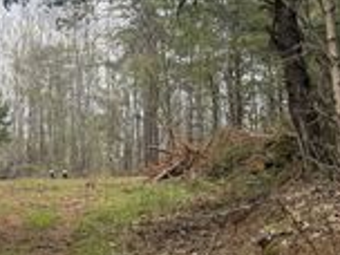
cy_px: 44
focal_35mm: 79
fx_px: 776
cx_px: 0
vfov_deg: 18.5
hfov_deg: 23.7
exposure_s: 1/1122
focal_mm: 6.76
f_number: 1.78
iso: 100
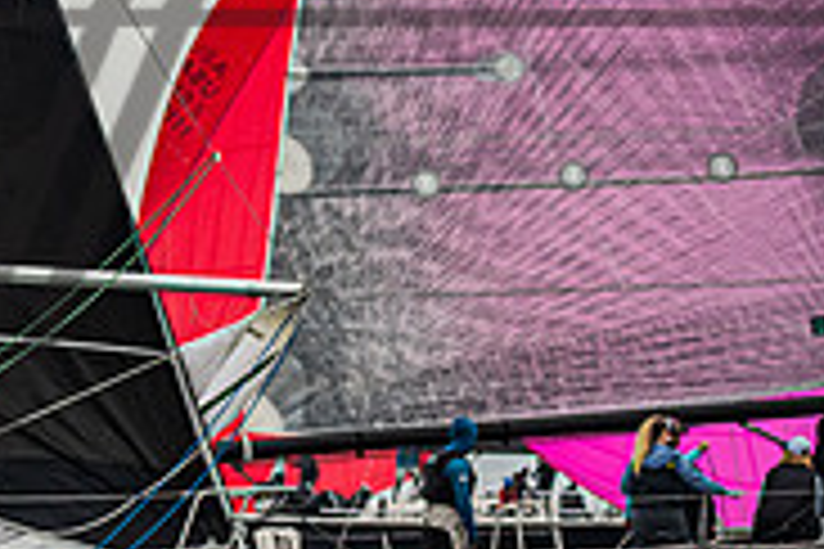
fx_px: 9567
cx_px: -657
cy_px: 167
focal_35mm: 418
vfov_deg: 3.3
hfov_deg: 4.9
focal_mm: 110
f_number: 4.5
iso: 400
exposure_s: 1/4000
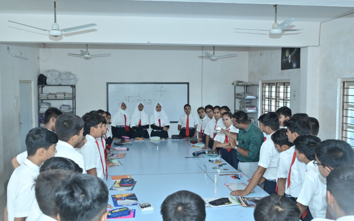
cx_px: 176
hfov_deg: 56.0
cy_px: 105
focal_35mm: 35
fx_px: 333
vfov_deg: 36.8
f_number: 5.6
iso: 1000
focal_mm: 33.5
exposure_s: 1/160
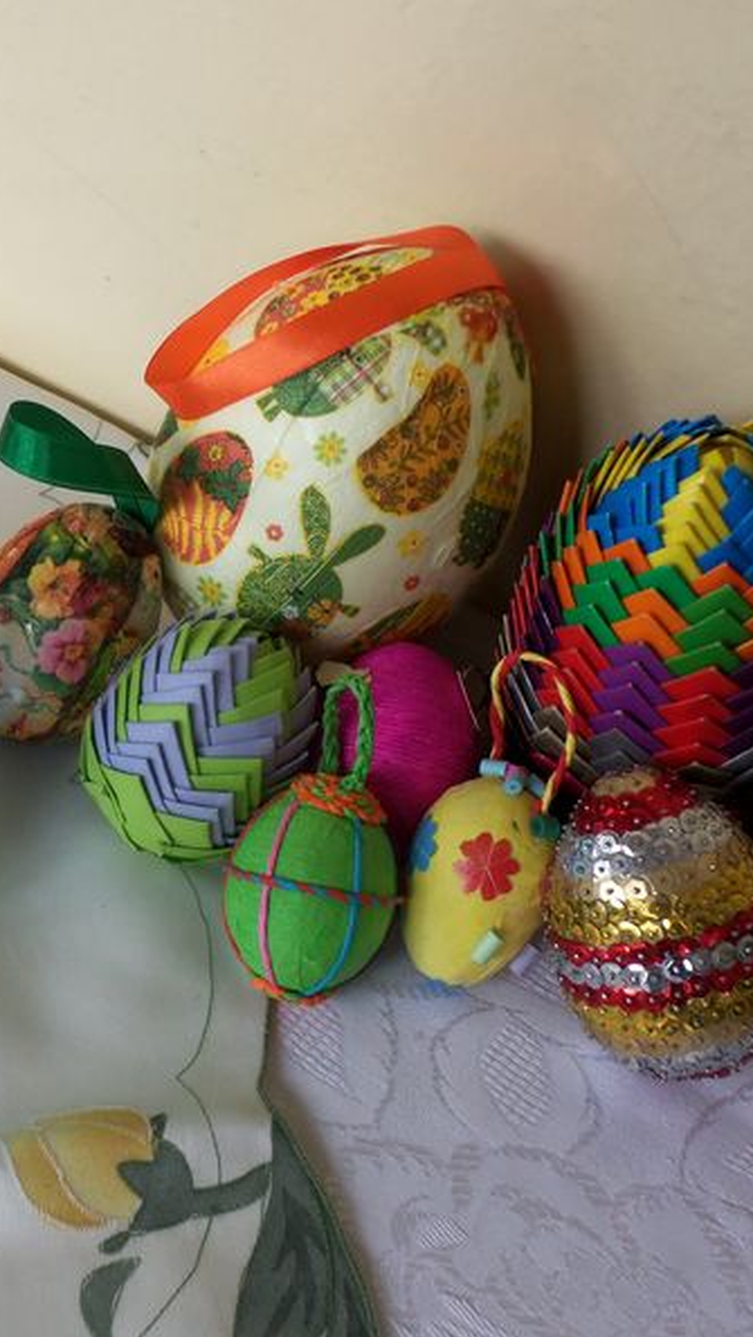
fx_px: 1454
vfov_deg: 49.4
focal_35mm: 41
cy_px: 665
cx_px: 164
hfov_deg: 28.5
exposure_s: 1/60
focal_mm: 5.1
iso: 100
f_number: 3.3
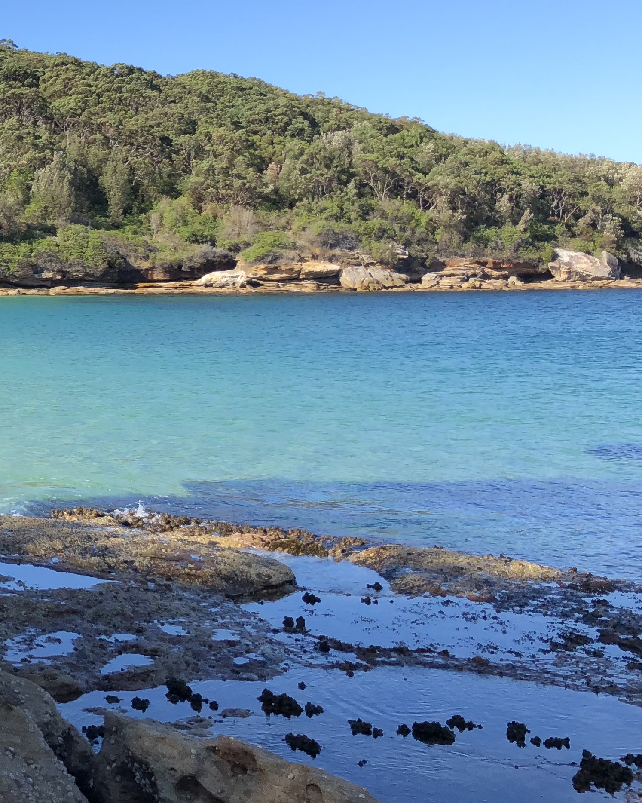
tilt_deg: +0.7
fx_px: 1402
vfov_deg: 31.6
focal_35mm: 59
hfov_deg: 23.0
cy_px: 244
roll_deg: +2.5
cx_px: -190
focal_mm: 4
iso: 20
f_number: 1.8
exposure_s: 1/960
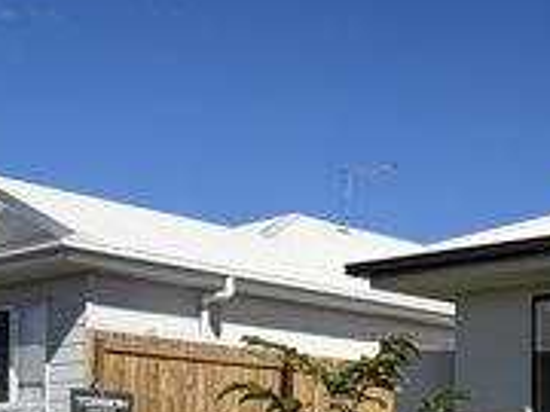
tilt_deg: +0.8
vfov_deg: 20.0
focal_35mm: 70
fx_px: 1112
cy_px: 459
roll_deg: -0.7
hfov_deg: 25.2
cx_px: 648
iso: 20
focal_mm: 2.22
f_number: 2.2
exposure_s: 1/1235
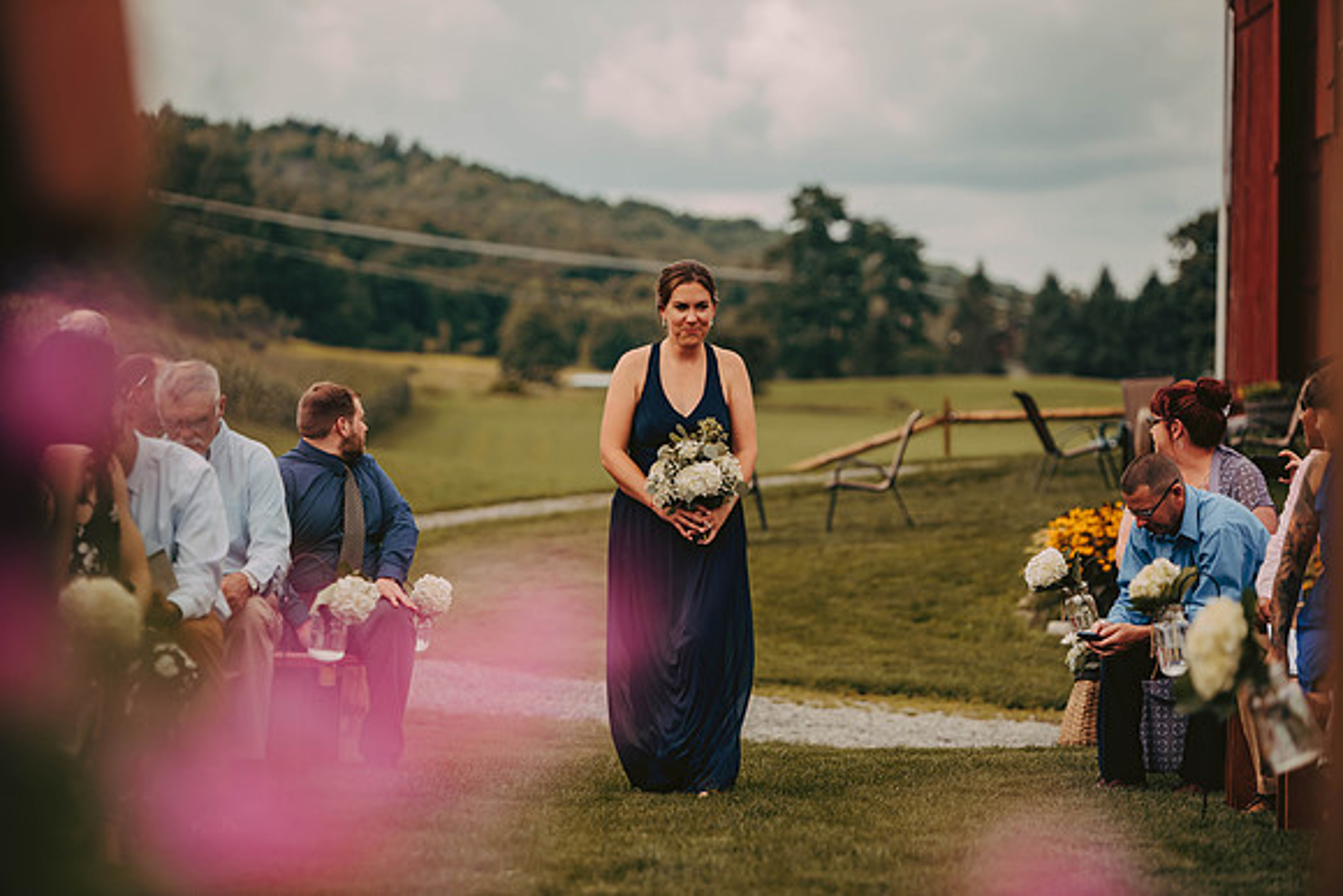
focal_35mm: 135
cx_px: 672
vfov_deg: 10.2
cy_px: 448
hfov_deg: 15.2
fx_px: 5037
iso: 200
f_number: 2.8
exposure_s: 1/2000
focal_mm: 135
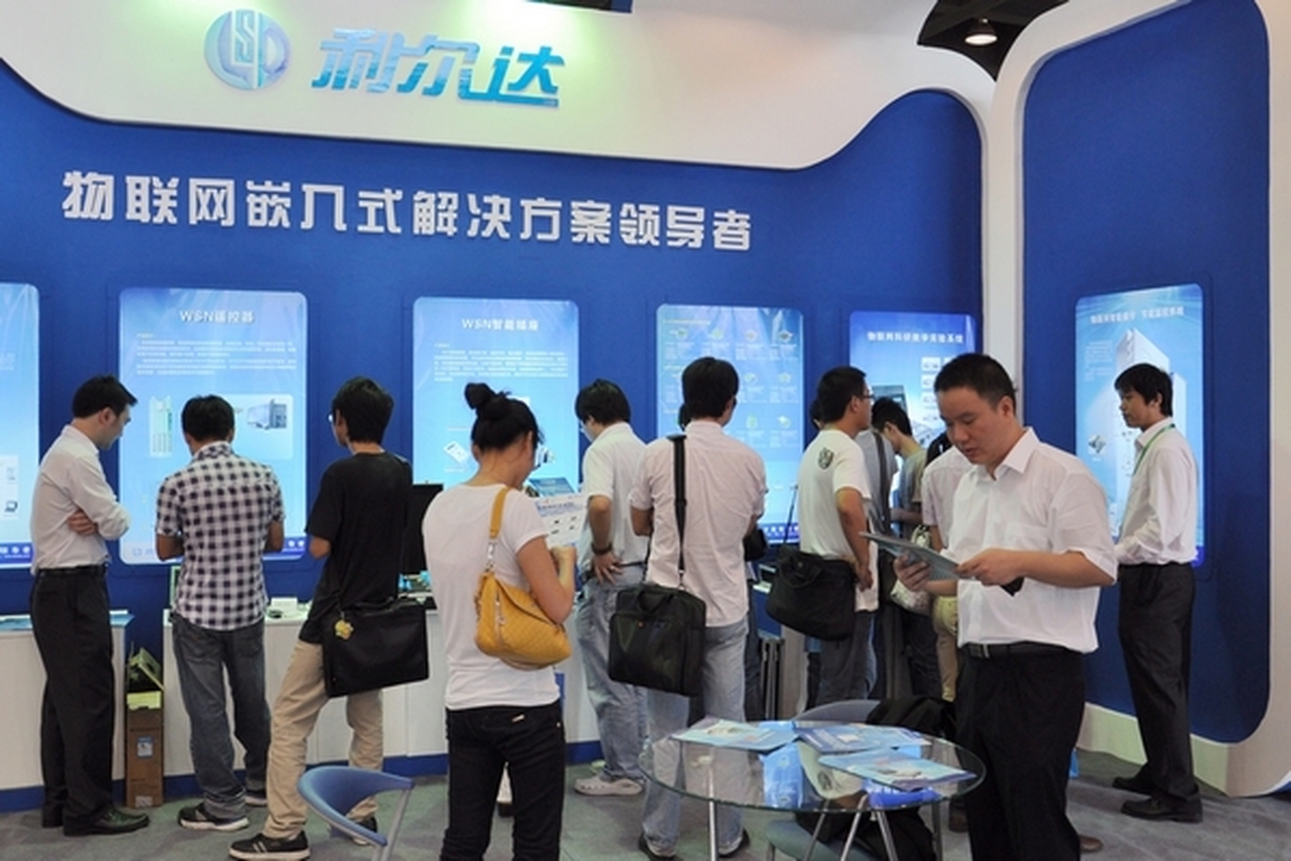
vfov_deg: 40.0
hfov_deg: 57.2
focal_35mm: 33
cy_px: 430
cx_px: 646
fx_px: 1183
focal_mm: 22
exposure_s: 1/125
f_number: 3.8
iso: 400
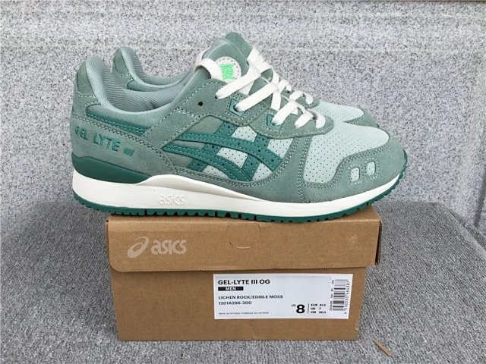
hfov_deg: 58.4
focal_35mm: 31
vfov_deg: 45.4
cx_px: 243
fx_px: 435
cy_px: 182
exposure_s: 1/515
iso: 25
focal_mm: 3.3
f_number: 2.4
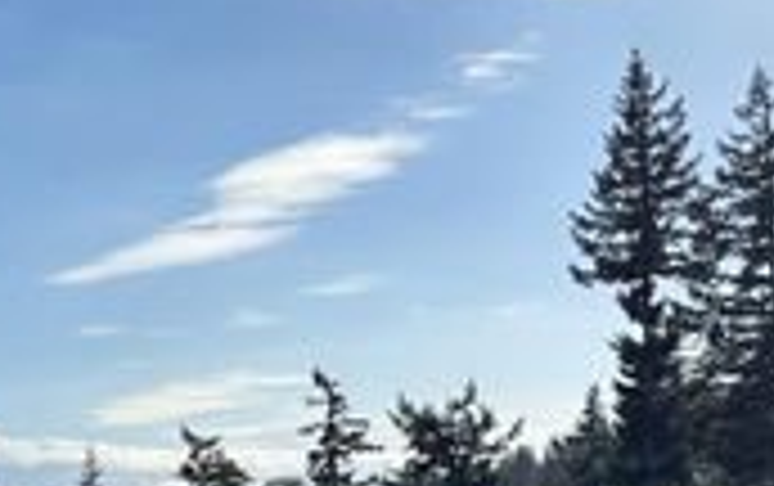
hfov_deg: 25.2
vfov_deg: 15.7
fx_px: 1690
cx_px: 126
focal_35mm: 80
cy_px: 605
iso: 50
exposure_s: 1/3650
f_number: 1.6
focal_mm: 5.96
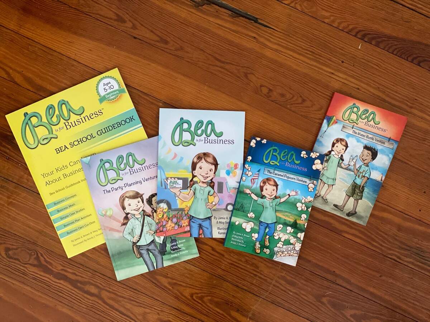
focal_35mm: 52
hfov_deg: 36.8
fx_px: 646
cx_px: 215
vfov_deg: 28.0
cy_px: 161
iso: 400
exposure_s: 1/40
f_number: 2
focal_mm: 6
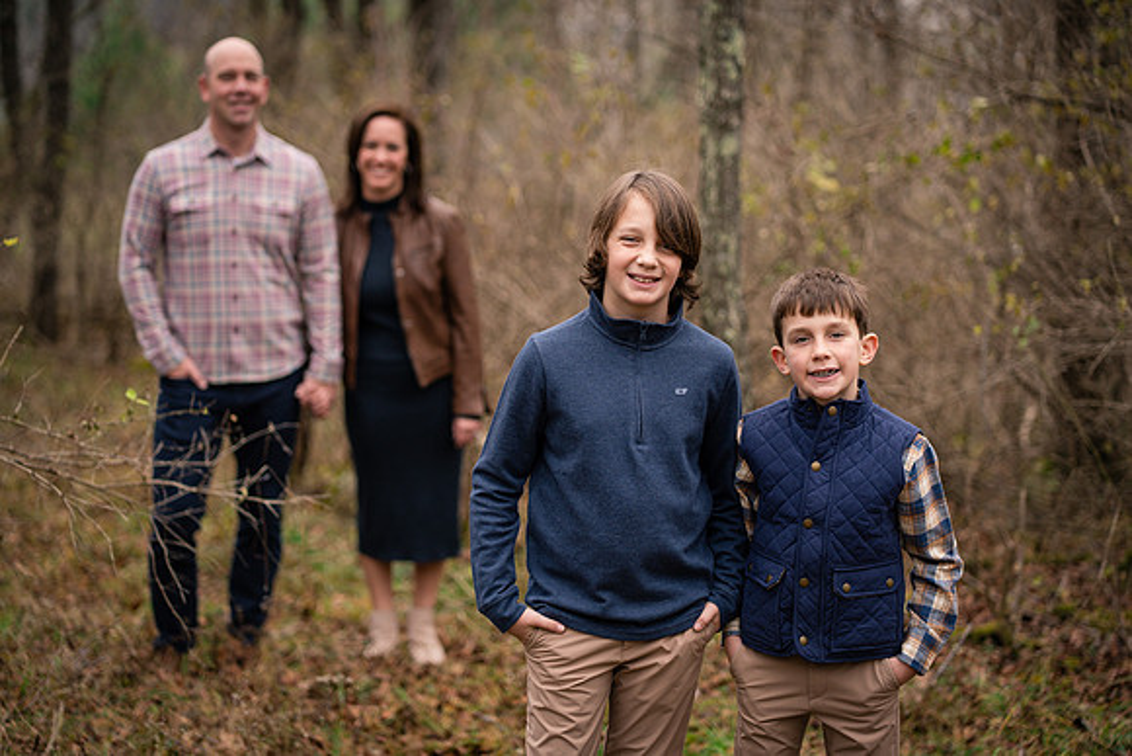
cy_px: 378
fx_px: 2673
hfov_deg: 23.9
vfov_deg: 16.1
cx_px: 566
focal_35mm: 85
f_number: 2.2
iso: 320
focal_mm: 85
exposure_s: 1/800
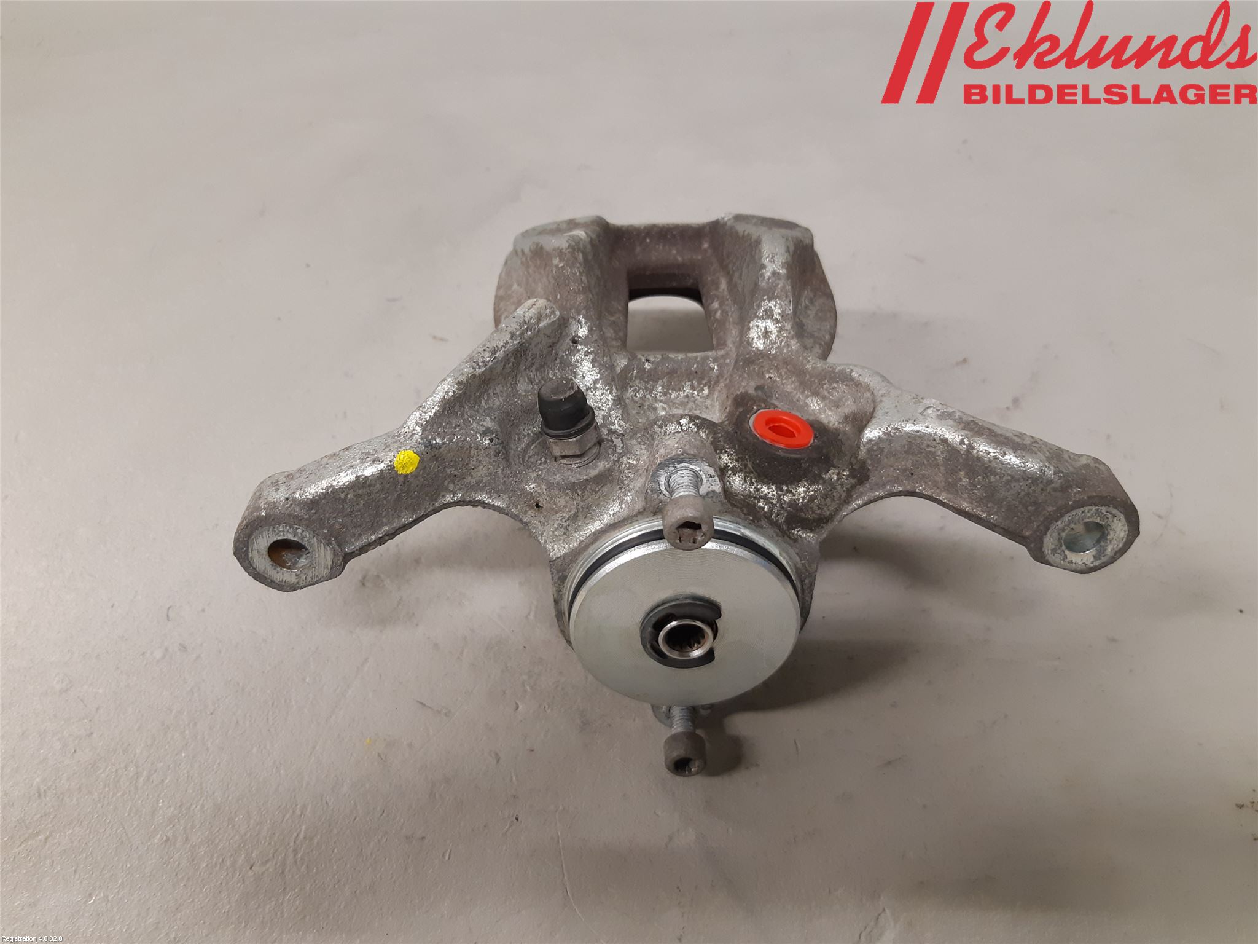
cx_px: 629
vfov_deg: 53.1
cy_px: 472
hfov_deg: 67.3
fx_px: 945
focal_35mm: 26
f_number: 1.7
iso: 200
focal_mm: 3.93
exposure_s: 1/50
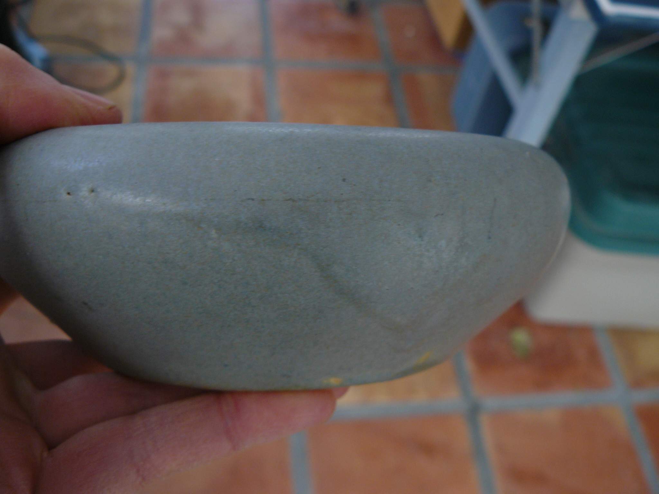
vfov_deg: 39.7
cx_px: 330
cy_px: 247
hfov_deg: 51.4
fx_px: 685
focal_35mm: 36
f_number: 2.8
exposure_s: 1/50
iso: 100
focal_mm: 6
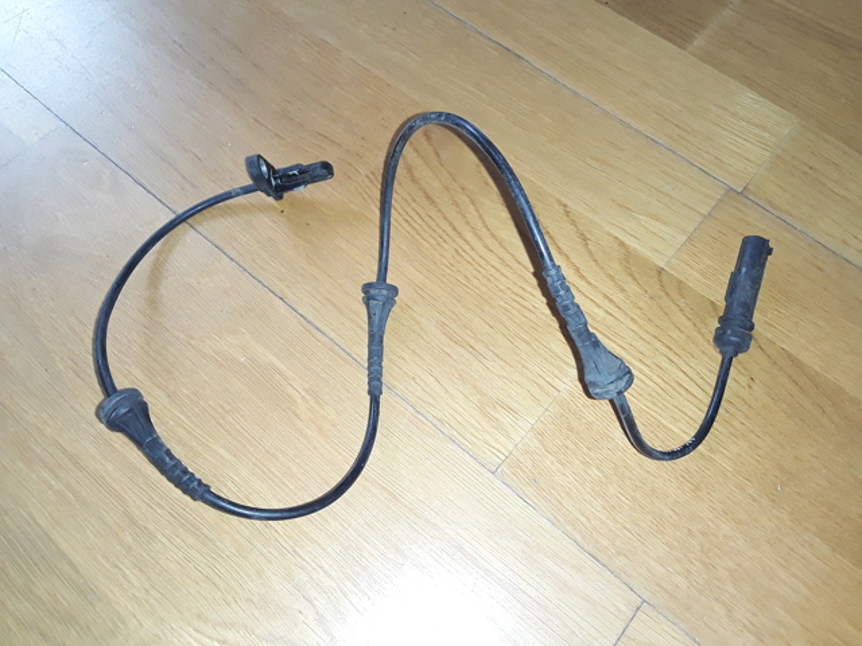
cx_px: 431
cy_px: 323
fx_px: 697
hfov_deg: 63.4
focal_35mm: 28
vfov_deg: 49.7
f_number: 1.9
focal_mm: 2.91
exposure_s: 1/50
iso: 80
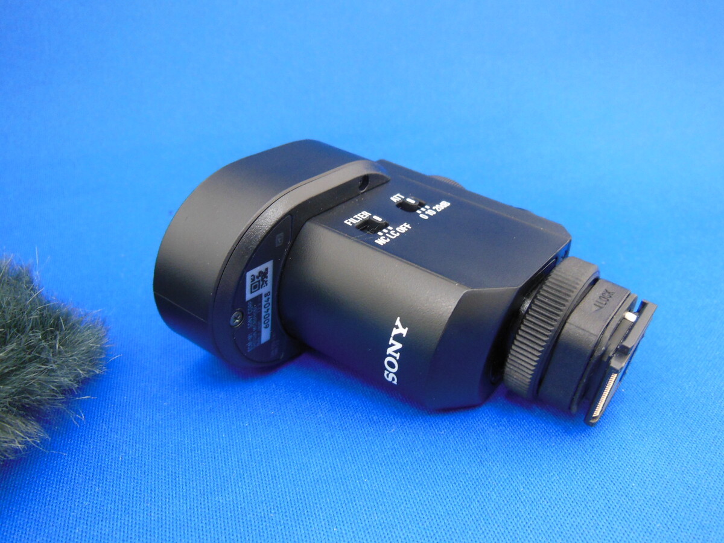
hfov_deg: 61.7
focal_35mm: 29
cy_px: 272
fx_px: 607
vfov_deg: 48.2
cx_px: 362
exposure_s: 1/20
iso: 400
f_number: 3.7
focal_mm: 5.2
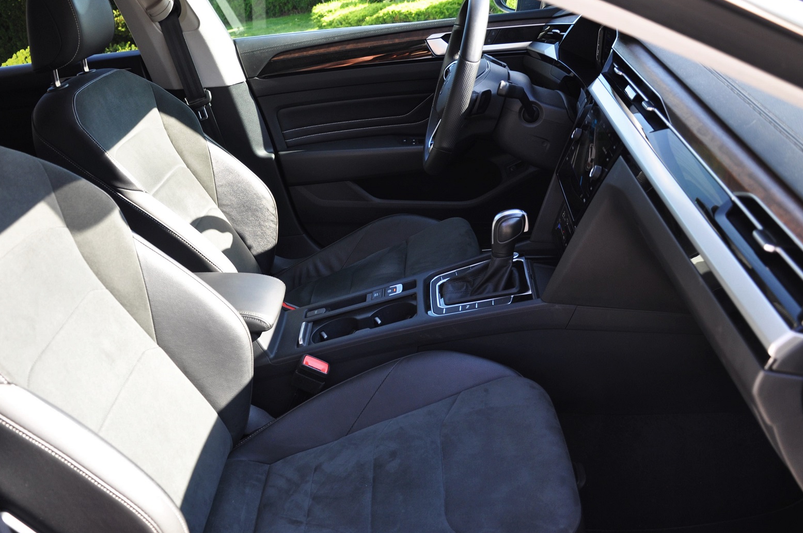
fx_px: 735
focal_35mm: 33
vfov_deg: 39.8
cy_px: 304
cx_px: 321
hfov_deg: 56.9
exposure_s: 1/100
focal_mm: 18
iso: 250
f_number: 5
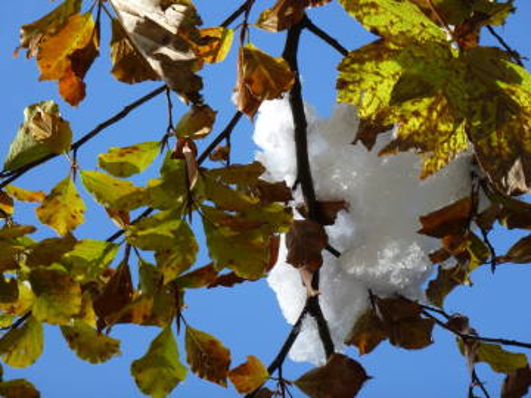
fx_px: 3022
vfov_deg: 7.5
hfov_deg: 10.0
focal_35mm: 197
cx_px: 266
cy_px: 199
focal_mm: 35.2
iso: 100
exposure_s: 1/160
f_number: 5.5
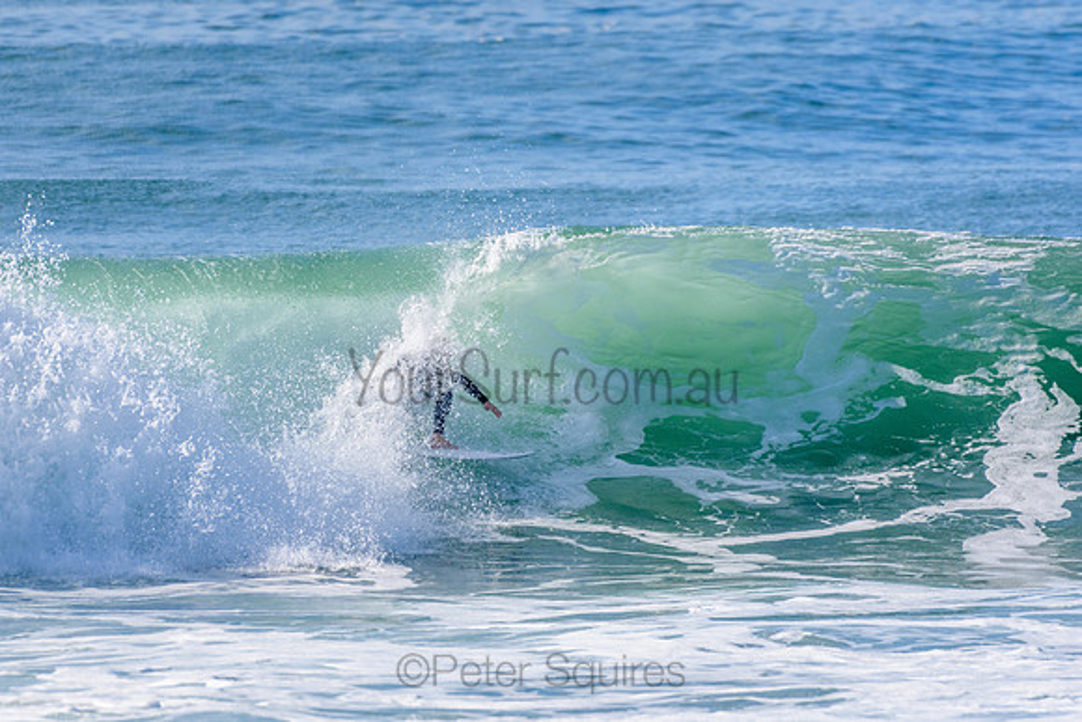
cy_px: 361
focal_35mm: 750
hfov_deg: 2.7
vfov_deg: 1.8
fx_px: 22546
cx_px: 541
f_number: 5.6
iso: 320
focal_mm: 500
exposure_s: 1/2000
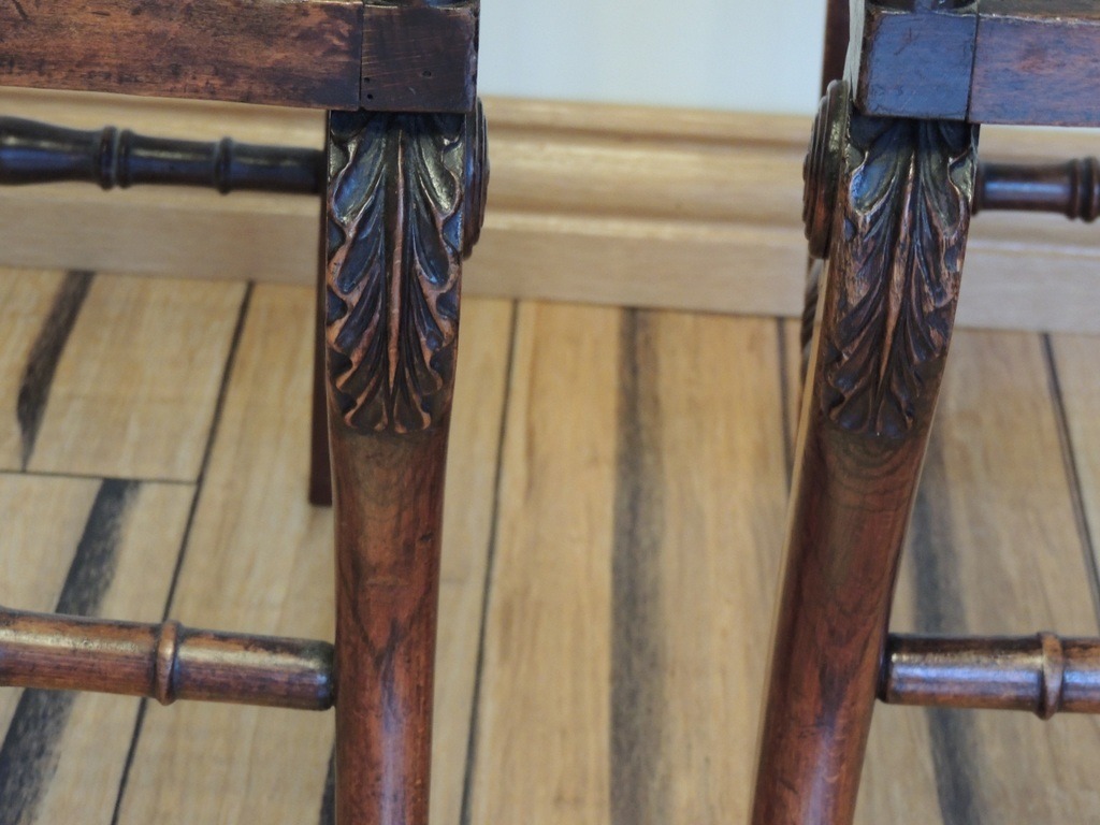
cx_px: 550
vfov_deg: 14.8
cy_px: 412
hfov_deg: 19.6
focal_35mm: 100
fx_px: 3178
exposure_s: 1/25
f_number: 4.1
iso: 640
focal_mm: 17.8
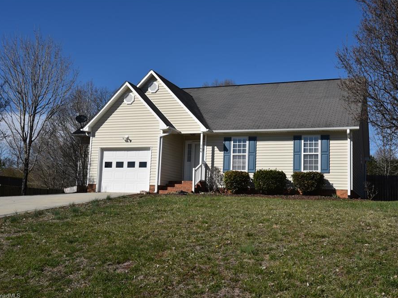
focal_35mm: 42
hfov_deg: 44.7
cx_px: 219
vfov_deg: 34.3
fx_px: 483
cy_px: 147
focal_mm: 38
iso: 200
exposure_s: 1/500
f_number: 11
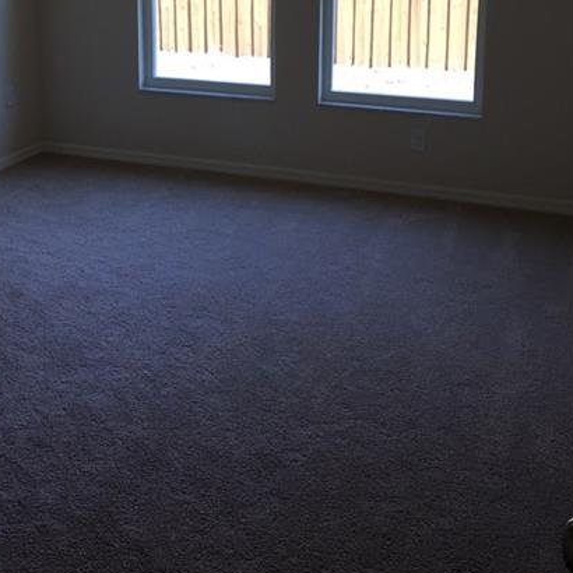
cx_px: 187
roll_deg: +0.3
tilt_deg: -9.6
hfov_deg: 35.0
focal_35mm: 48
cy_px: 78
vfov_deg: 33.8
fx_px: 899
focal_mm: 4.15
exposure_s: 1/100
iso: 40
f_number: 2.2
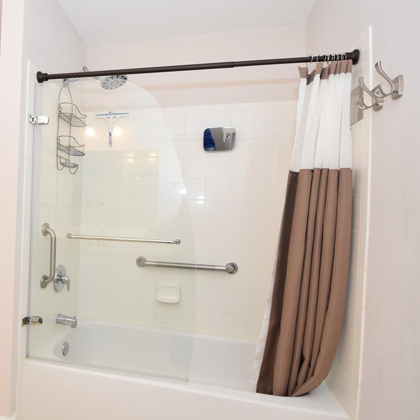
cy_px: 225
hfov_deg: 68.6
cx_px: 118
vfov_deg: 72.0
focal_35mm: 21
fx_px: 288
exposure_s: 1/60
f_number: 4
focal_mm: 10
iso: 450
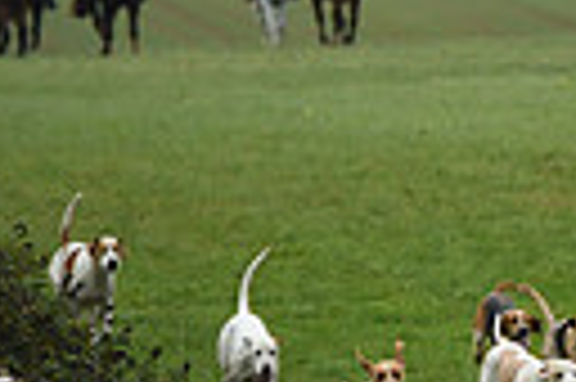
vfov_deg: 1.7
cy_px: -40
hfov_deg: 2.5
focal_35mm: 814
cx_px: 1278
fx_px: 13007
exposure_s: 1/1000
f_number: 5
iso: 2500
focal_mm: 180
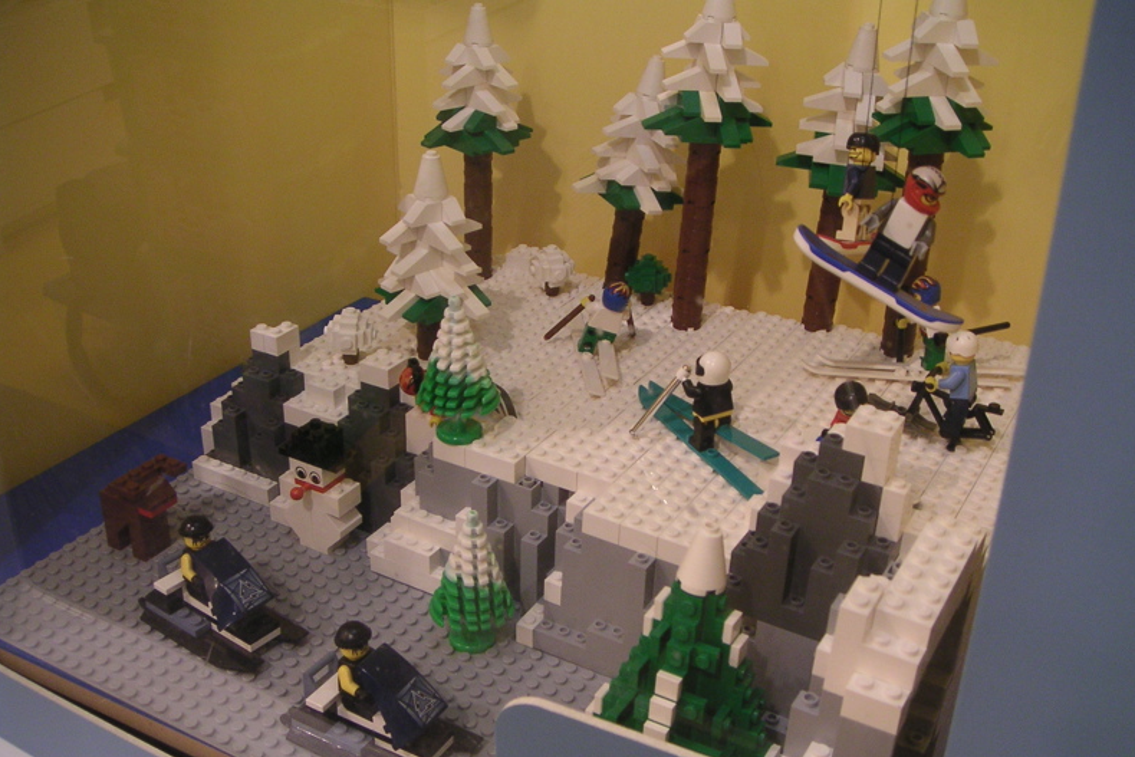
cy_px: 408
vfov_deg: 33.4
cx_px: 568
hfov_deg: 48.5
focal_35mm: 40
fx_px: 1261
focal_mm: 6
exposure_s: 1/45
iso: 80
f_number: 2.8
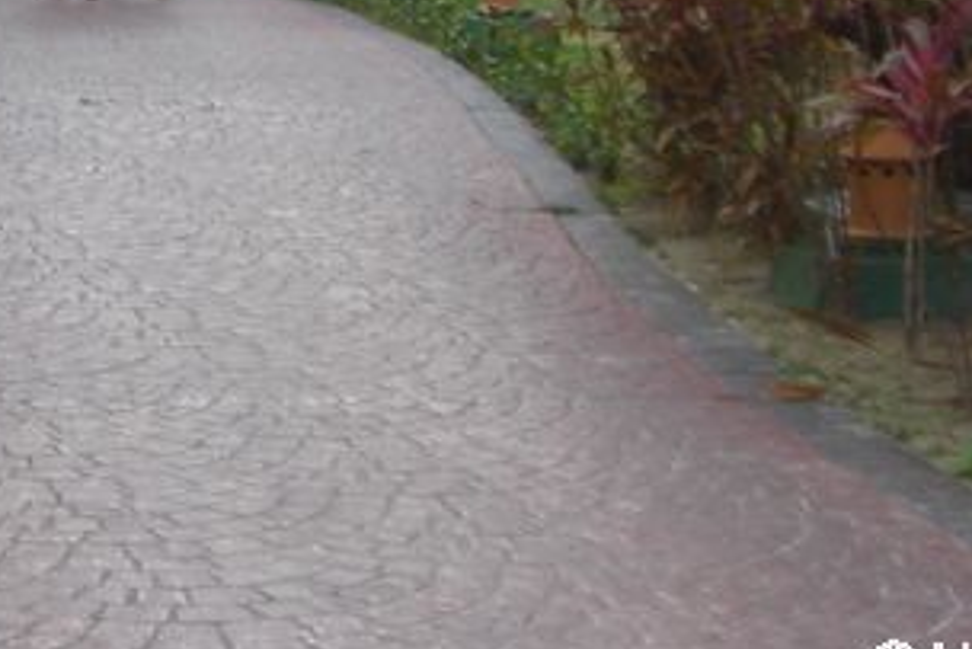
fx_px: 3593
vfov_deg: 9.8
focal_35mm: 133
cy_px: -512
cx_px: -301
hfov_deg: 14.7
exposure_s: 1/160
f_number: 2.7
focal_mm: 6.2
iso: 64
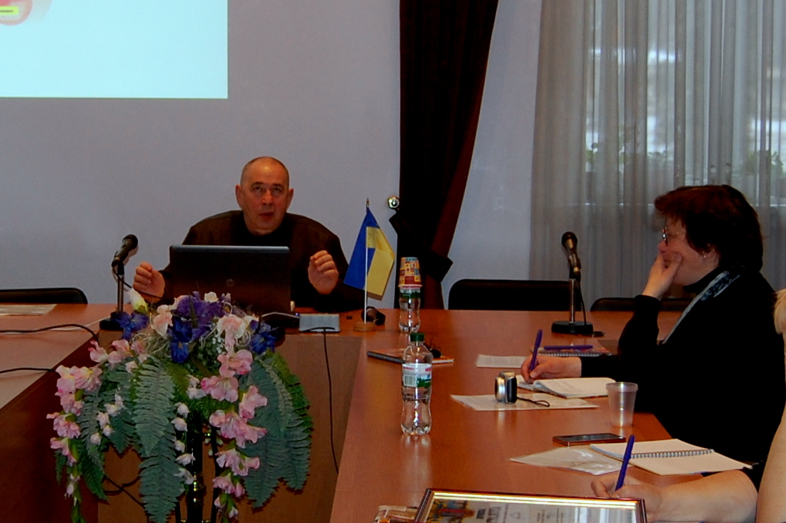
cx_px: 235
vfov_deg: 16.6
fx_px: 1789
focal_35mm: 82
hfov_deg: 24.6
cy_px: 210
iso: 400
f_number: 3.8
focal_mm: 20
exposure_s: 1/60
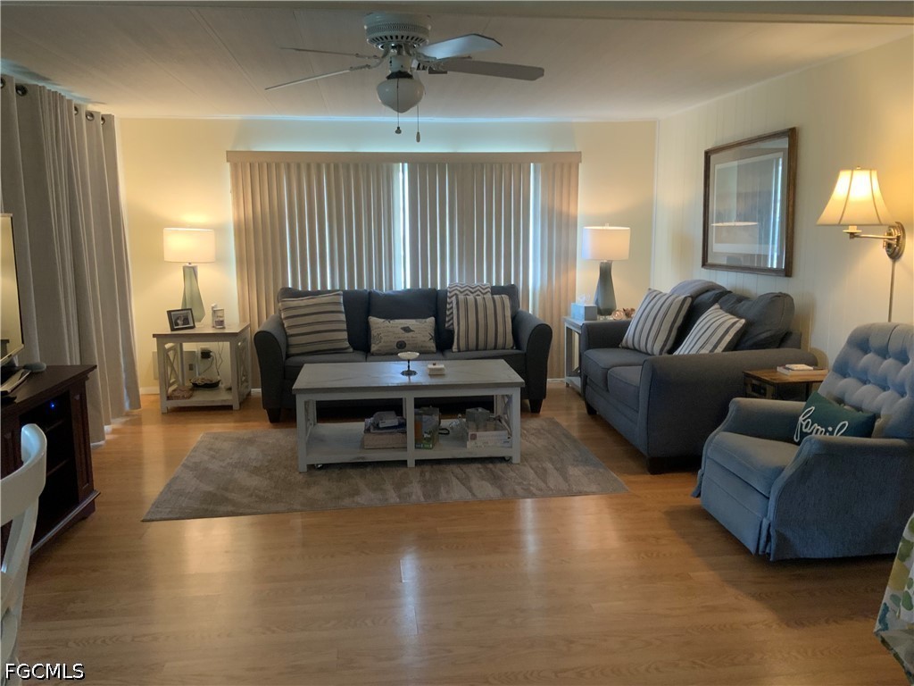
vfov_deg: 48.2
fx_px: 766
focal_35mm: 29
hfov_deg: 61.7
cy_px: 343
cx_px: 457
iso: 160
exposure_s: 1/60
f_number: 1.8
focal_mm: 3
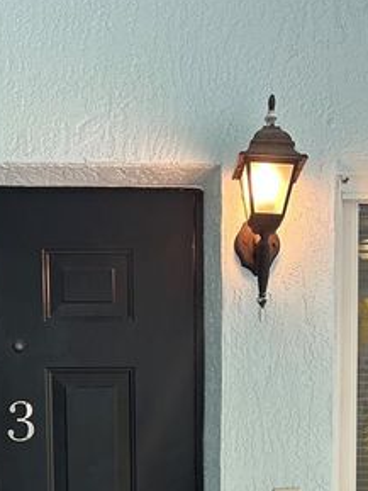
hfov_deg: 24.4
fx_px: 850
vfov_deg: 28.8
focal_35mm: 60
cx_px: 156
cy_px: 556
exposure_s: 1/120
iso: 50
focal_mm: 5.7
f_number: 1.5
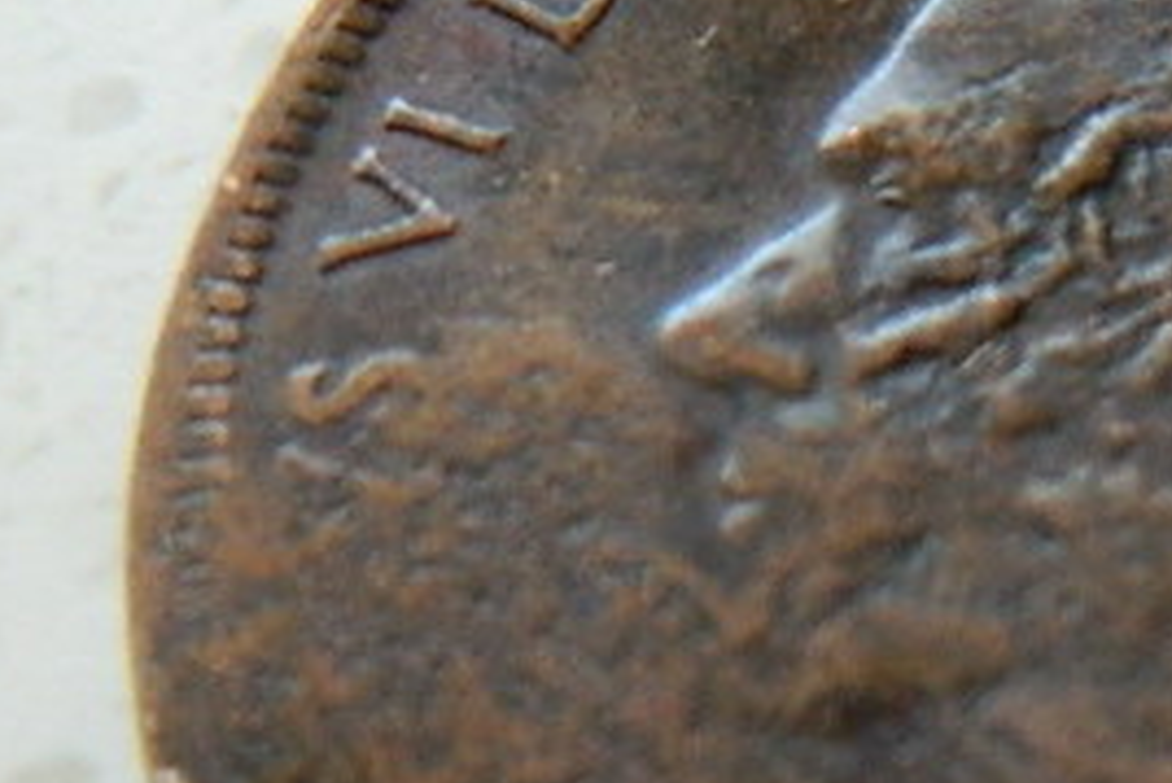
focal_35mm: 87
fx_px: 2834
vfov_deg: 15.7
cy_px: 481
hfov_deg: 22.1
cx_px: 1277
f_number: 3.3
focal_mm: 6.2
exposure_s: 1/60
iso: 400
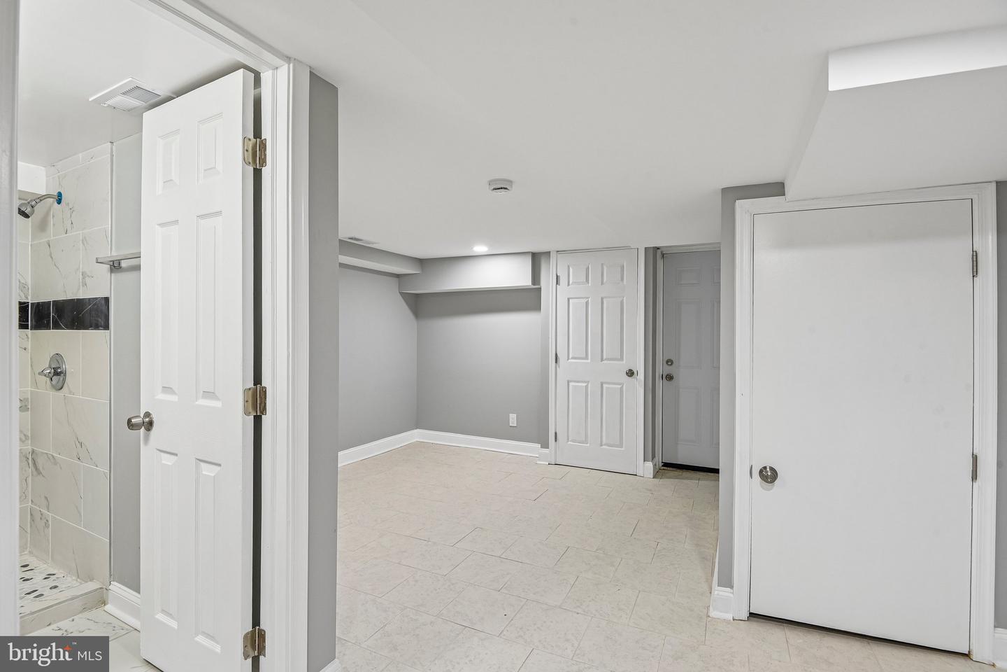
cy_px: 336
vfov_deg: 73.7
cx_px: 504
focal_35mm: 16
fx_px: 448
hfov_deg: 96.7
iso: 400
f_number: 8
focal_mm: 16
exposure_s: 1/20
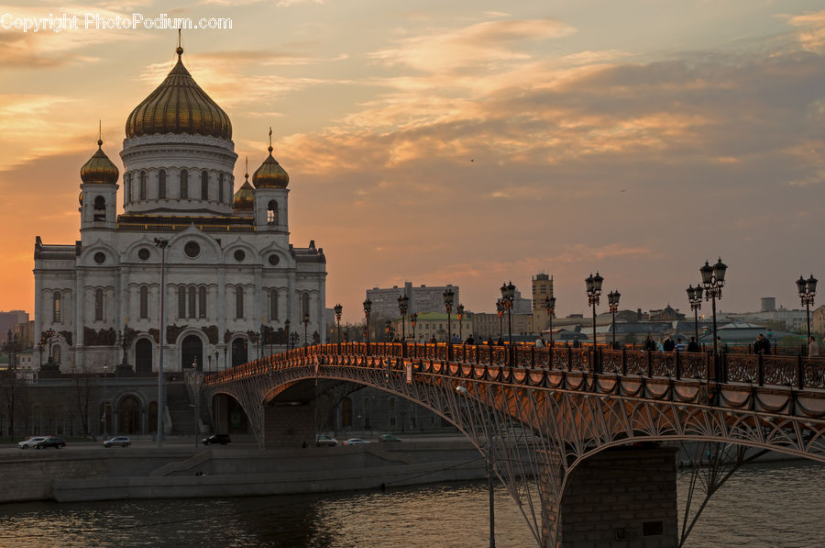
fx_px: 1201
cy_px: 274
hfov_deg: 37.9
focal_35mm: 52
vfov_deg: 25.7
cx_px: 412
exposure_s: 1/100
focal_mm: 35
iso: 200
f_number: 7.1
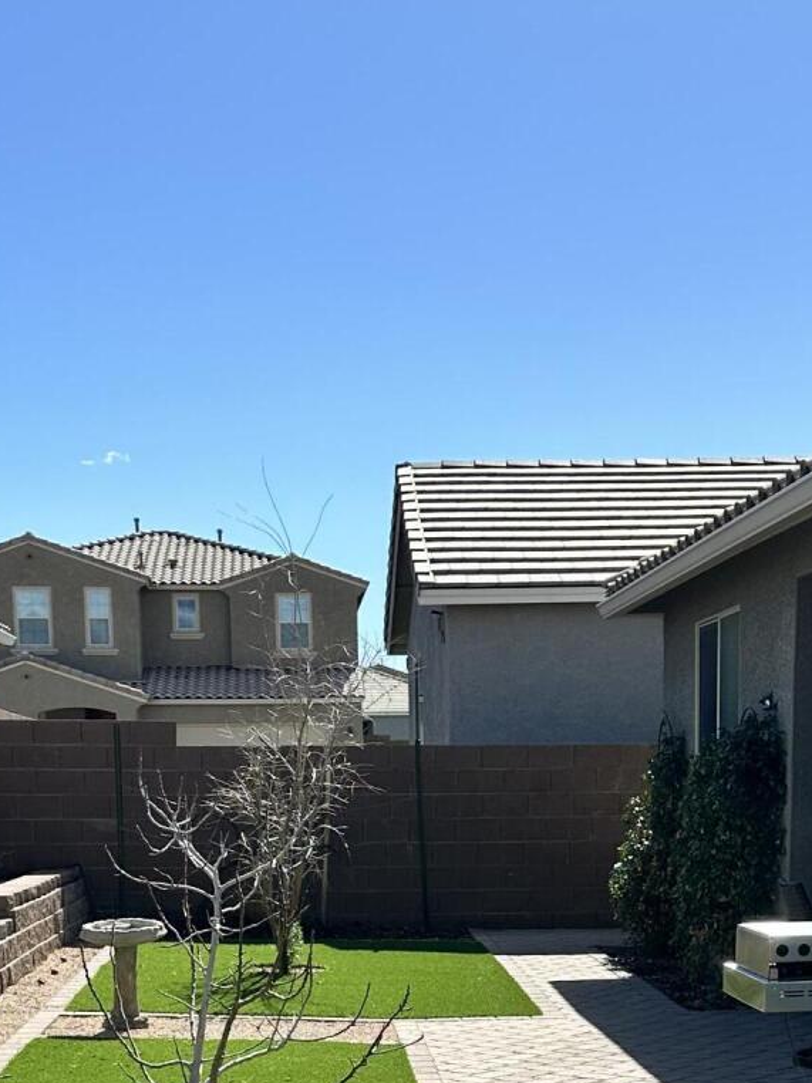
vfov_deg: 28.9
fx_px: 1972
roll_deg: +0.7
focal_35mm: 63
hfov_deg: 23.3
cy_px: 1069
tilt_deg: -8.9
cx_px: 435
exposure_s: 1/4545
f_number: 1.78
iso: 80
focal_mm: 6.86
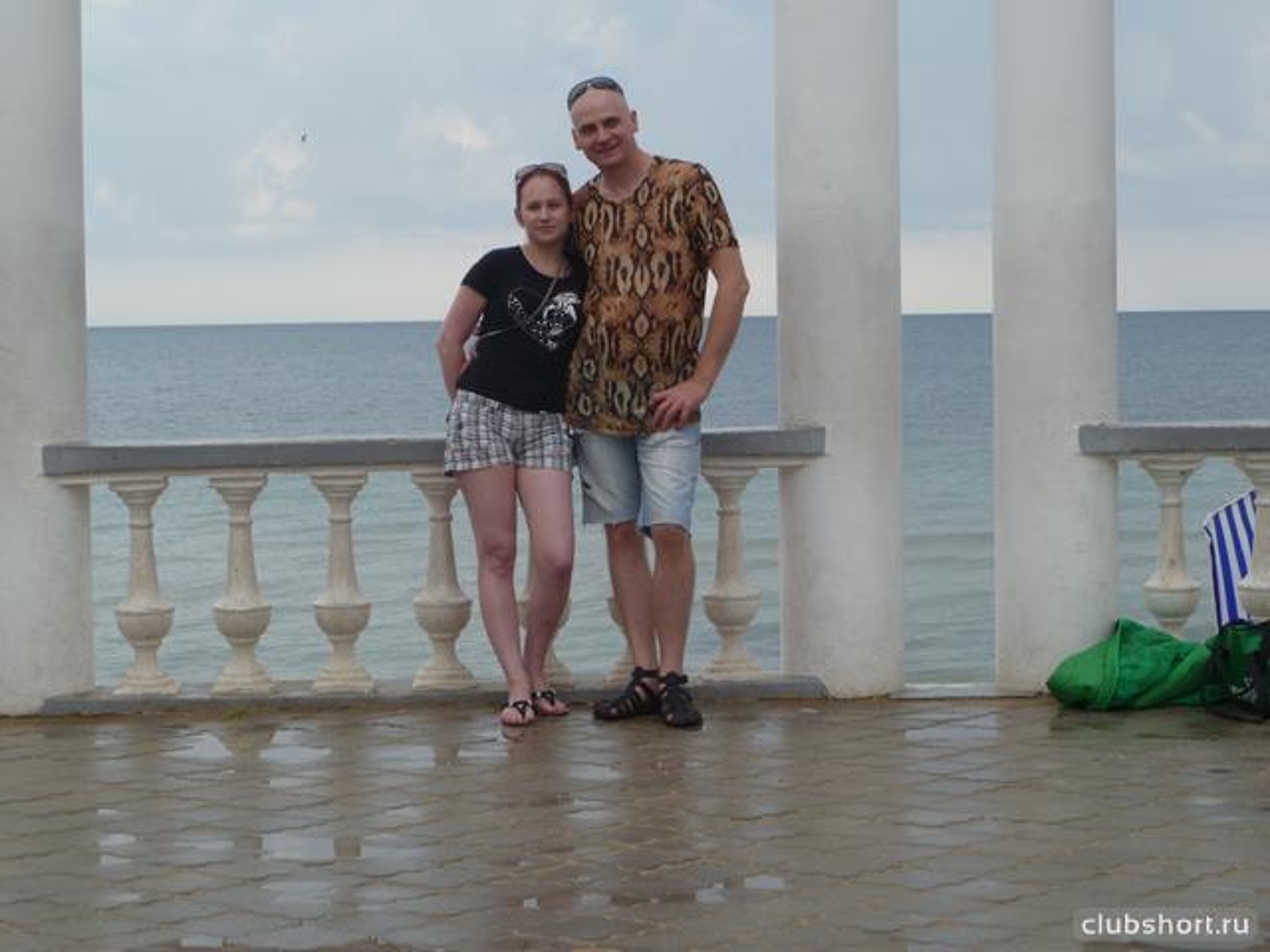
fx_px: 2935
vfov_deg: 18.4
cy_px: 476
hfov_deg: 24.4
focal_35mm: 80
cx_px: 635
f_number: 4.5
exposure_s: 1/200
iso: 80
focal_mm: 14.2
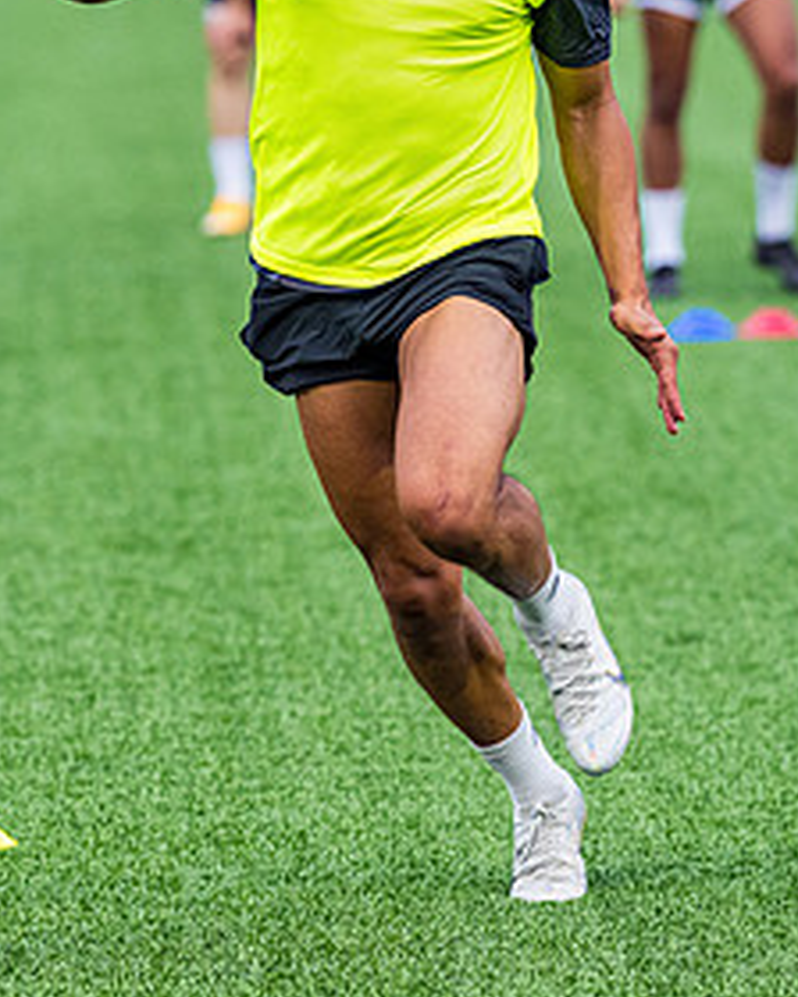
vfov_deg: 5.8
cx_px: 297
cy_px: 217
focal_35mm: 333
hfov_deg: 4.6
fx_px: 9831
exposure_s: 1/1000
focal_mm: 135
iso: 1250
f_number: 2.5
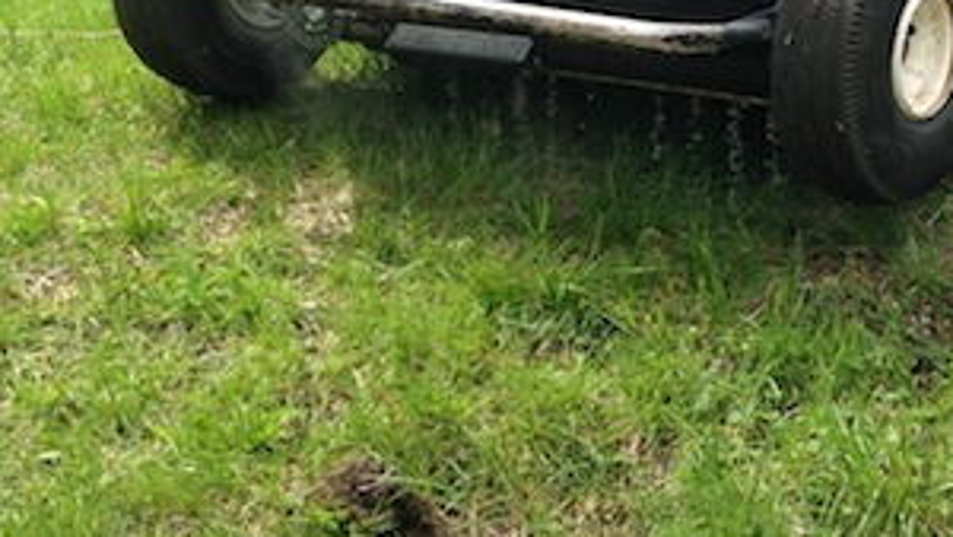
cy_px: 6
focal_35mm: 96
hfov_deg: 21.6
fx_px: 2427
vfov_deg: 12.5
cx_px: 889
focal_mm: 4.12
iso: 50
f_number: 2.4
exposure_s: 1/596
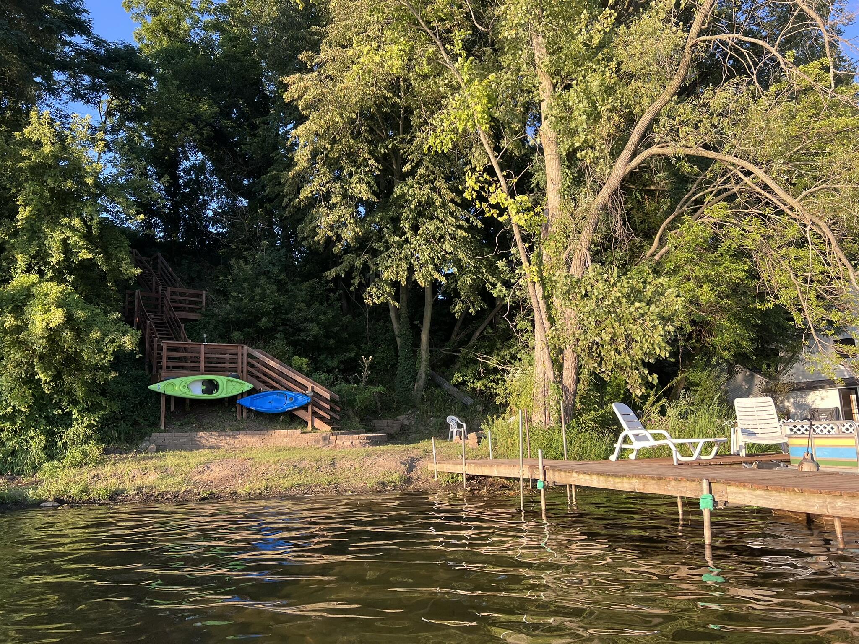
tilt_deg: +10.0
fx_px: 645
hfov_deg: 67.3
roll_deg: +2.2
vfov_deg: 53.1
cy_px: 322
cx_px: 430
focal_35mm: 26
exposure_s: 1/581
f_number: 1.5
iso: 50
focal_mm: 5.7
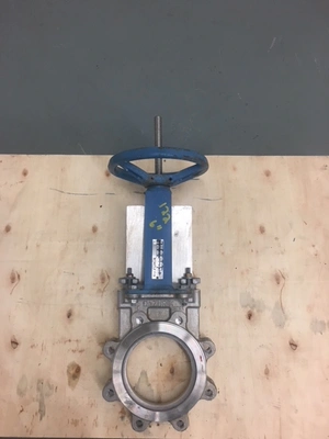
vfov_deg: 61.7
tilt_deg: -72.7
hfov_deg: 48.2
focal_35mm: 29
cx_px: 164
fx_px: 367
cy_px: 220
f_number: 2.2
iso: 80
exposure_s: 1/30
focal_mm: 4.15
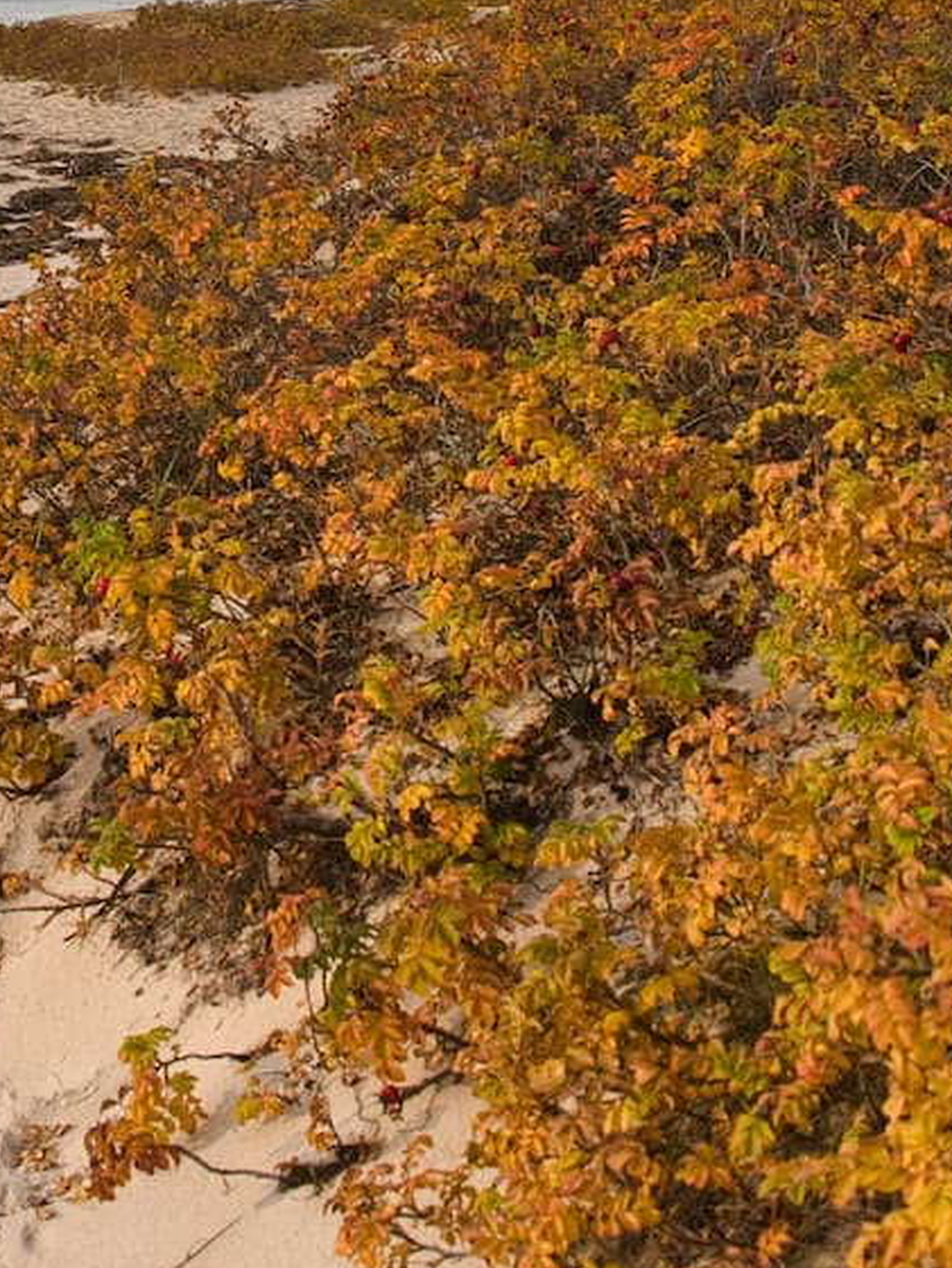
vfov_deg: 26.3
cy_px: 166
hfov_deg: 20.4
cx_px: 330
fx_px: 2639
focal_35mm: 72
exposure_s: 1/320
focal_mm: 28
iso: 320
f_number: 9
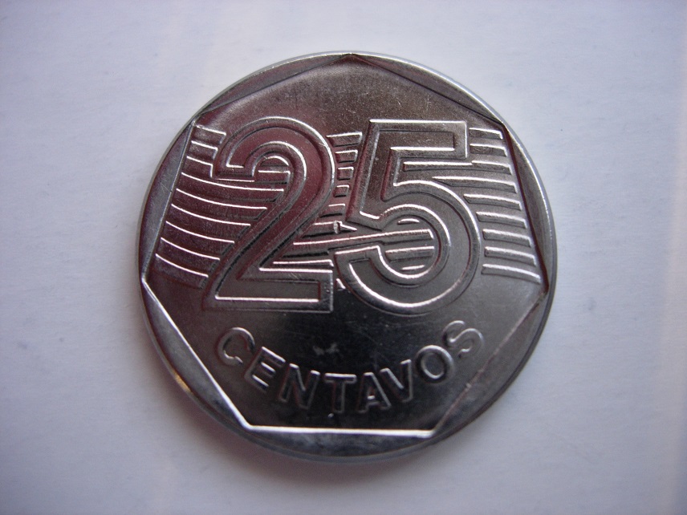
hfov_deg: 49.0
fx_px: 754
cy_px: 258
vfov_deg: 37.7
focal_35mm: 38
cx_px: 344
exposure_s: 1/32
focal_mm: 7.8
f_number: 2.8
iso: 115
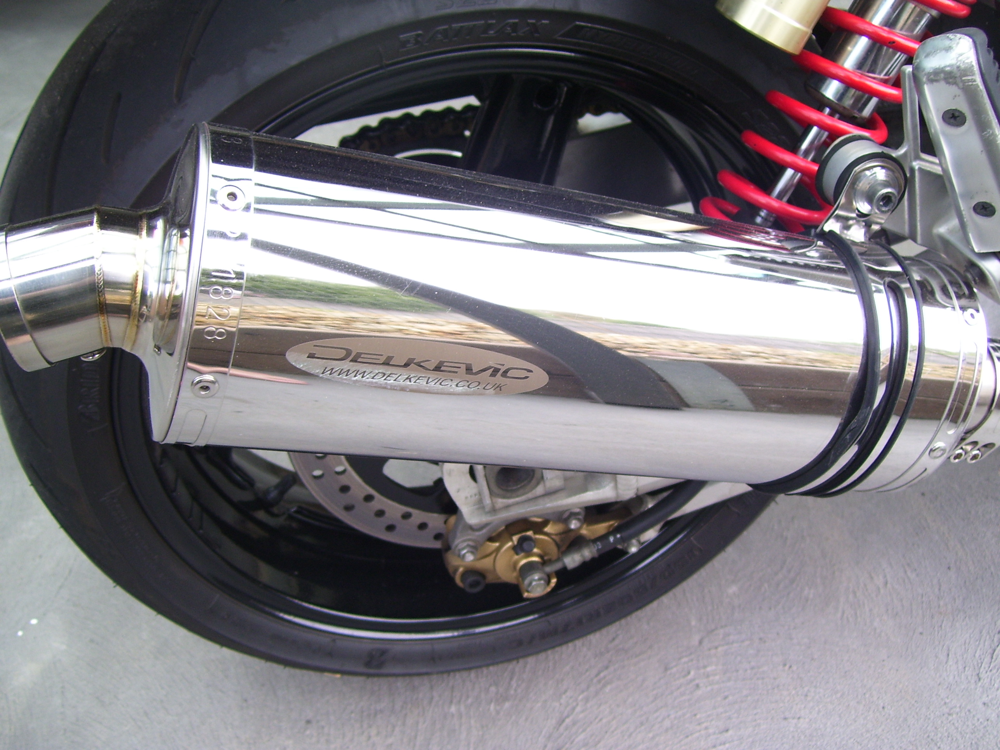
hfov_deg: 50.1
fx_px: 1069
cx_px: 500
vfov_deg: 38.7
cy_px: 375
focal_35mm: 37
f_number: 2.7
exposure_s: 1/180
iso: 80
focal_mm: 6
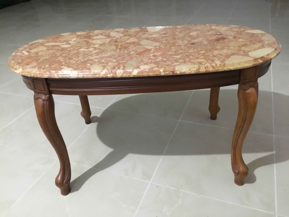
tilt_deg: -32.1
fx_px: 259
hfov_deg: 58.4
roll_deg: +4.1
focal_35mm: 31
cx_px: 144
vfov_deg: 45.4
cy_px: 108
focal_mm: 3.3
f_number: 2.4
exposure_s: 1/17
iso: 640
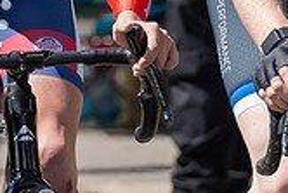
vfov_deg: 0.8
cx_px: -74
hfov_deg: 1.2
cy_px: -93
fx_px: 14188
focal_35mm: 1772
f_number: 5.6
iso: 250
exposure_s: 1/1000
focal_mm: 200
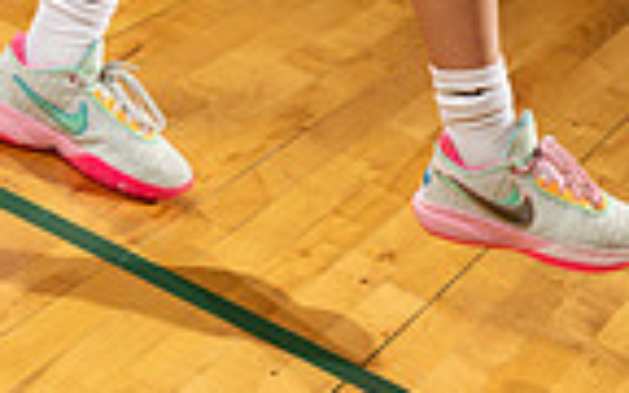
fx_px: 2948
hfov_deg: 12.2
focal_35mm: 172
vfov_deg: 7.2
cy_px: -550
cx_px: 319
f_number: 4
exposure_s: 1/250
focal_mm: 54
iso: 250
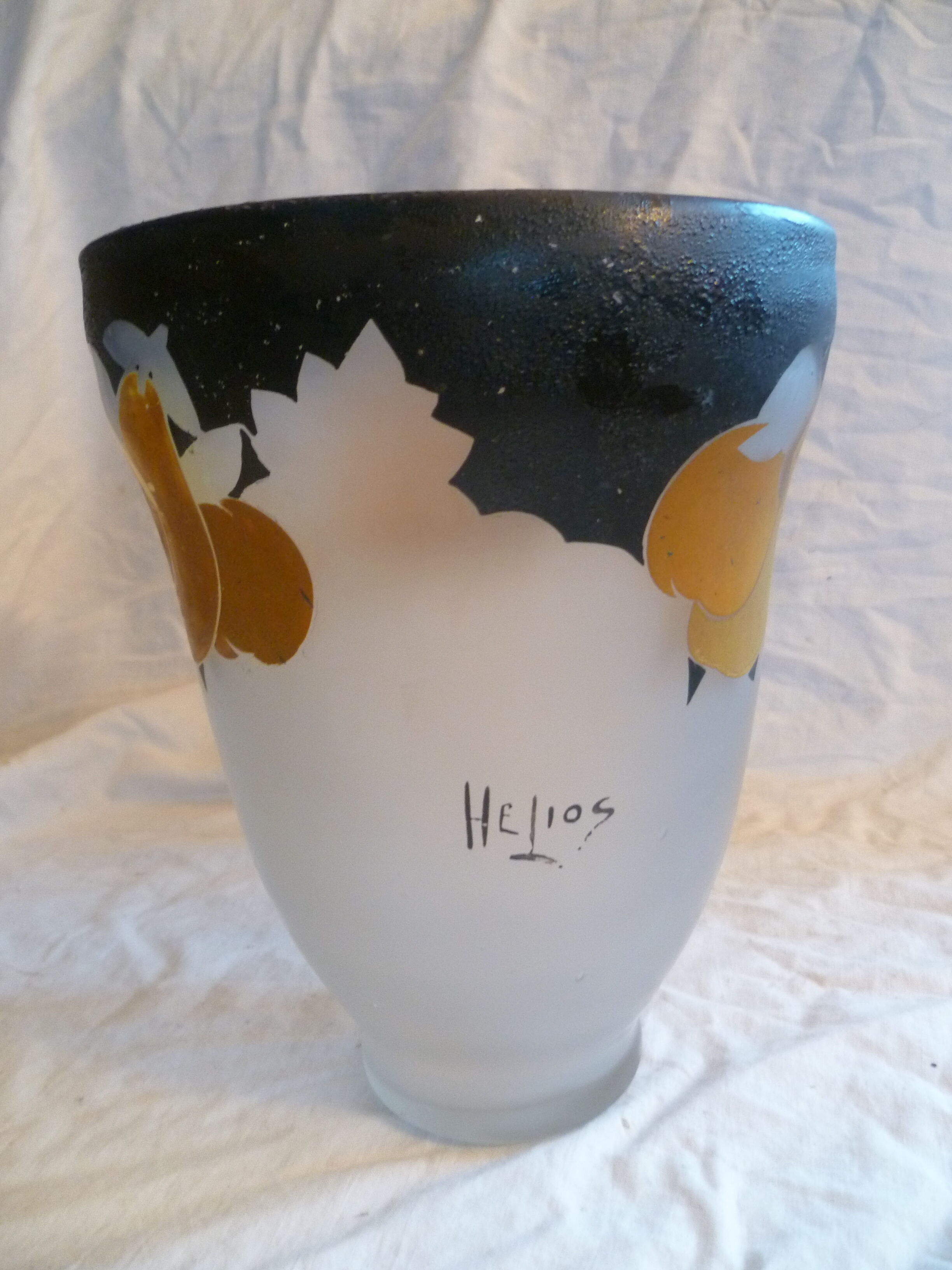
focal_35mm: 28
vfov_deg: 63.4
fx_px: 1027
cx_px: 476
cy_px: 635
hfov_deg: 49.7
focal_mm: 5
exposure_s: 1/10
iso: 400
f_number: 2.8
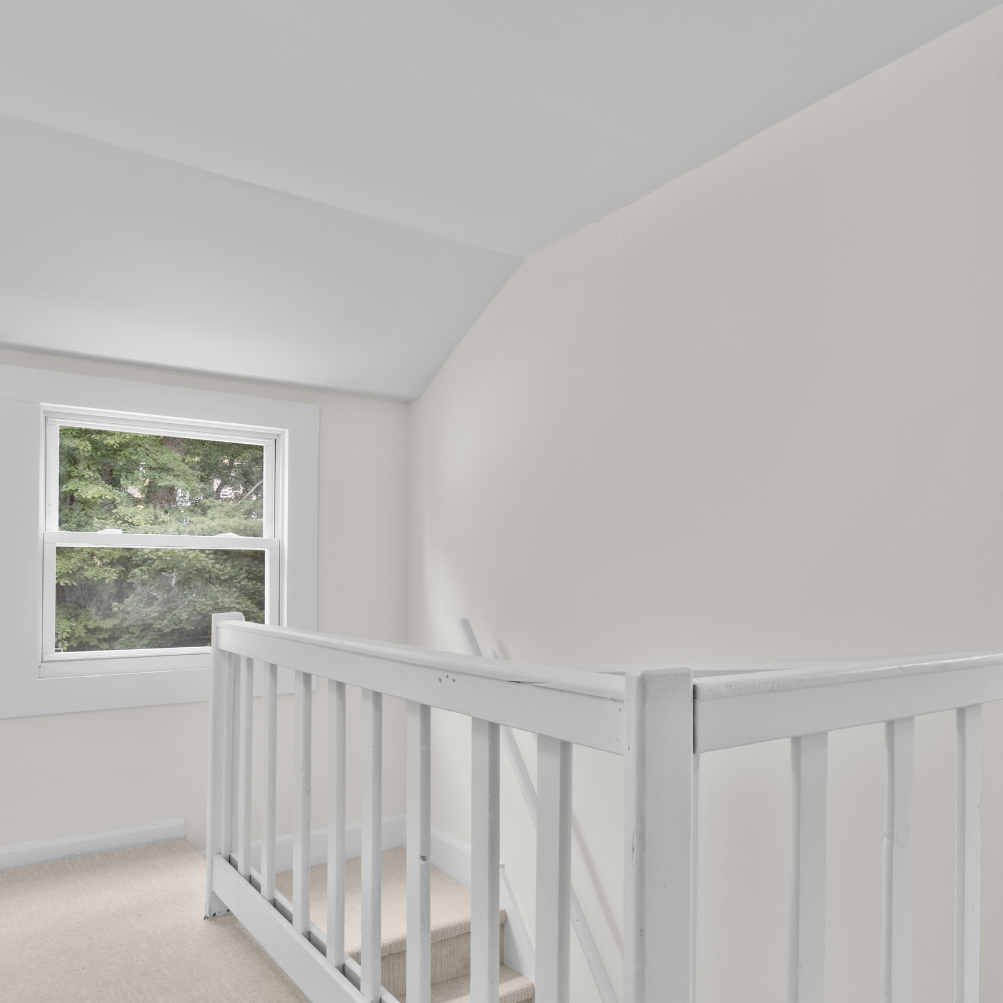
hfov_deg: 58.1
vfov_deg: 60.6
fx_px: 852
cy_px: 581
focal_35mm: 26
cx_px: 742
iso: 200
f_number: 9
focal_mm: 16
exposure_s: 1
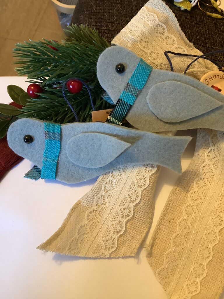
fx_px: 267
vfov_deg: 58.4
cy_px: 150
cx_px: 112
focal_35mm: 31
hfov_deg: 45.4
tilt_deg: -64.2
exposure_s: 1/33
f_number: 2.4
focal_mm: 3.3
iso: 320
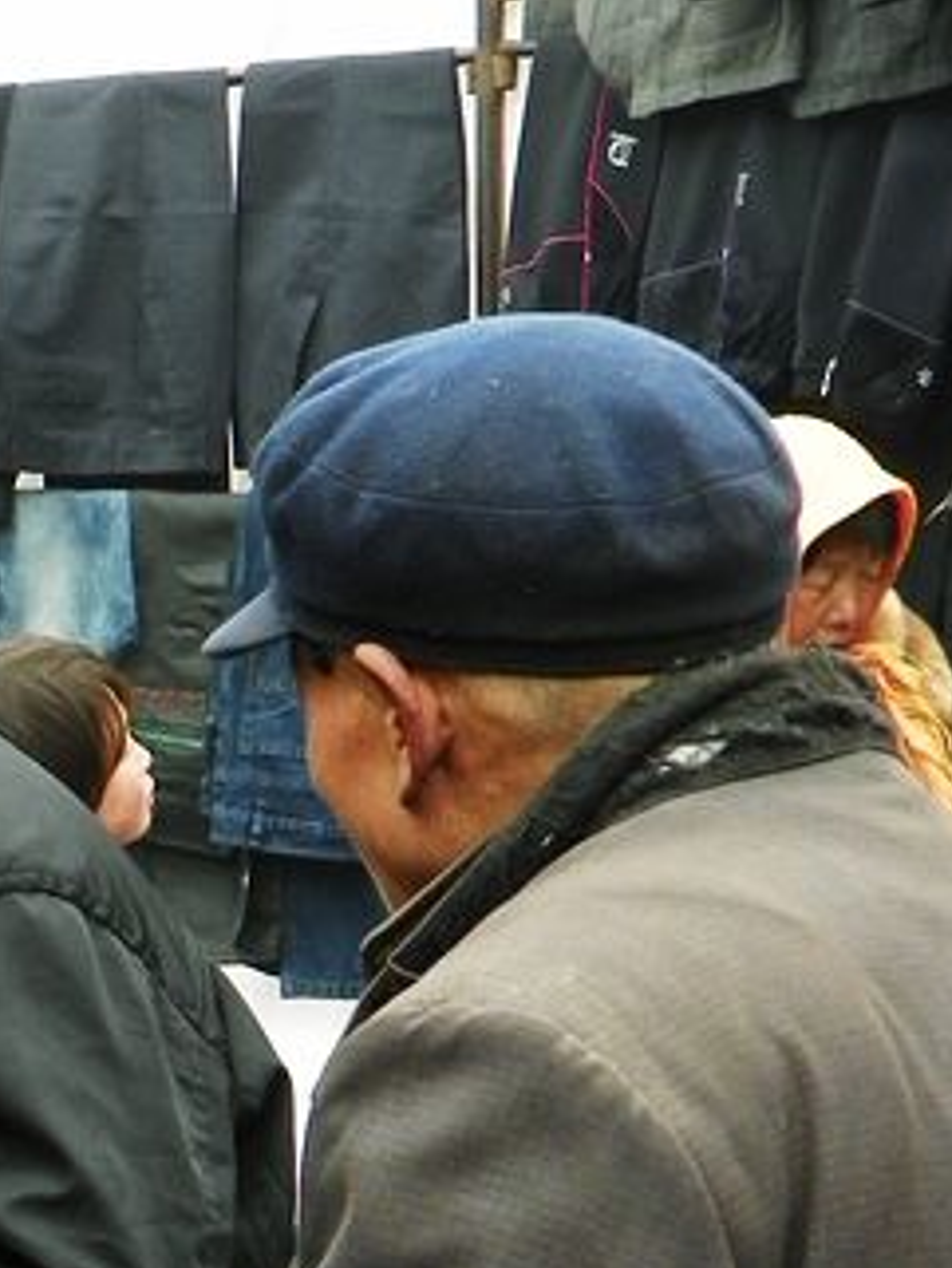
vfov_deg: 11.6
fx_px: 6193
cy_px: 1315
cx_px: -99
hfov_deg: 8.7
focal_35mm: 169
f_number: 3.5
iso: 200
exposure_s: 1/50
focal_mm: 12.1
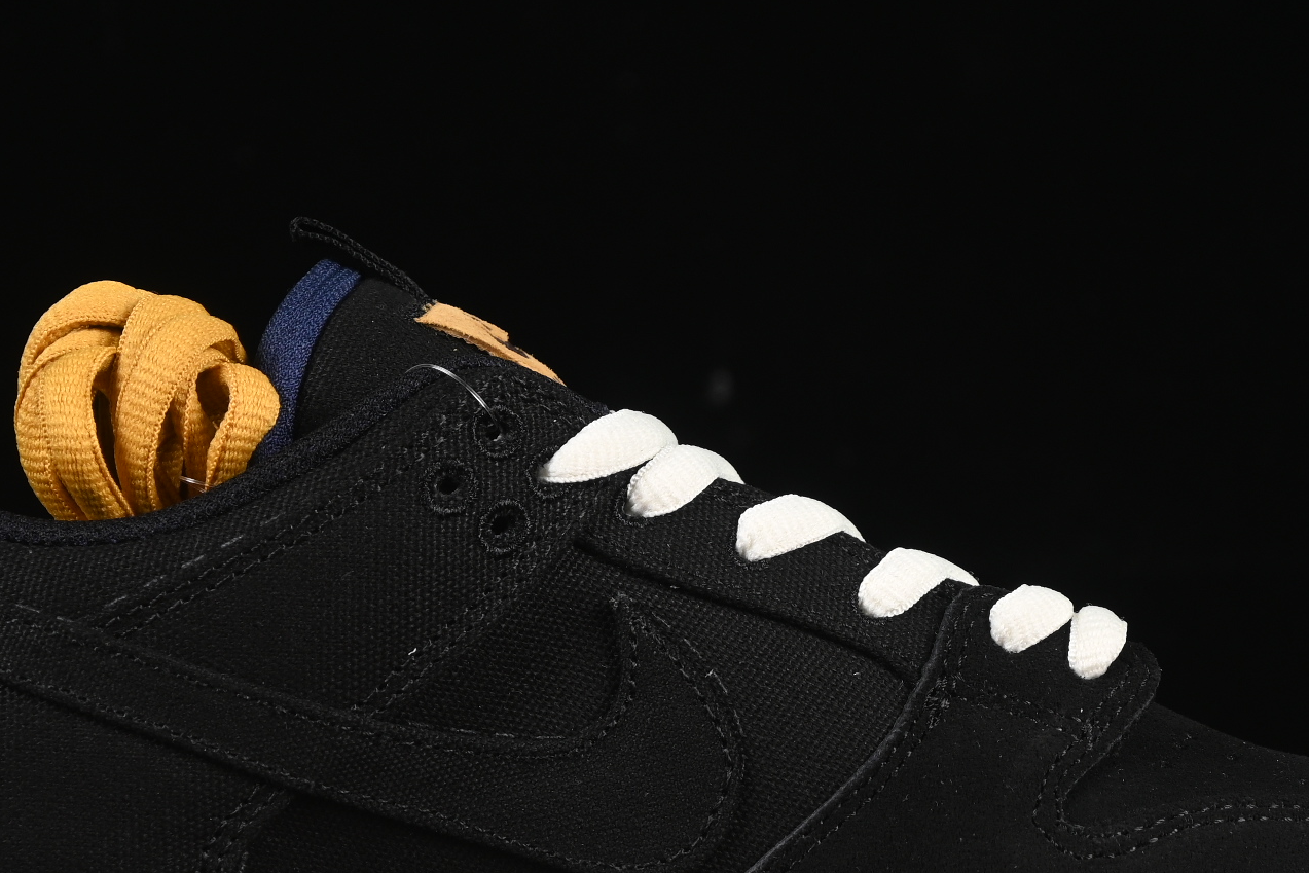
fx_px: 5963
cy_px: 506
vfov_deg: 8.4
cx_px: 640
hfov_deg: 12.5
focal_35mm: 164
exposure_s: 1/50
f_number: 6.3
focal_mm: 50
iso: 160
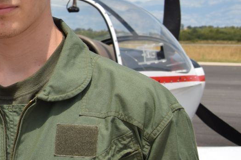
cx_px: -95
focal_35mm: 137
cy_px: 19
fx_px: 917
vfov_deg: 10.0
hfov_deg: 14.2
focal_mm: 30
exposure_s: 1/320
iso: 100
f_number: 9
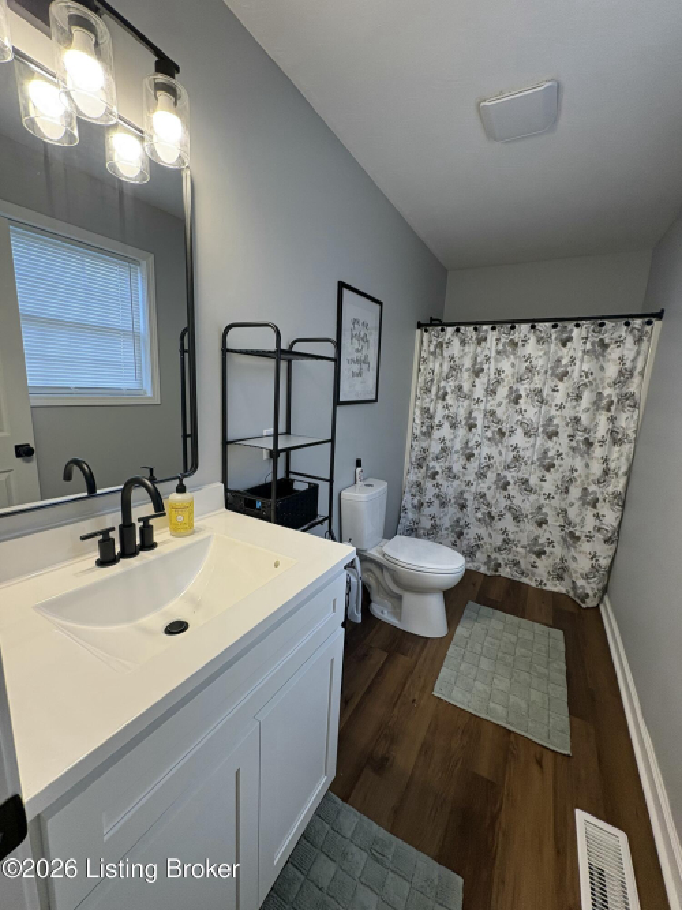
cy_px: 455
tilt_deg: -9.5
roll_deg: -3.0
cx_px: 341
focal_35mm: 14
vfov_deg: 102.1
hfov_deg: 85.7
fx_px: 368
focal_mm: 2.22
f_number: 2.2
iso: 125
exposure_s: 1/99
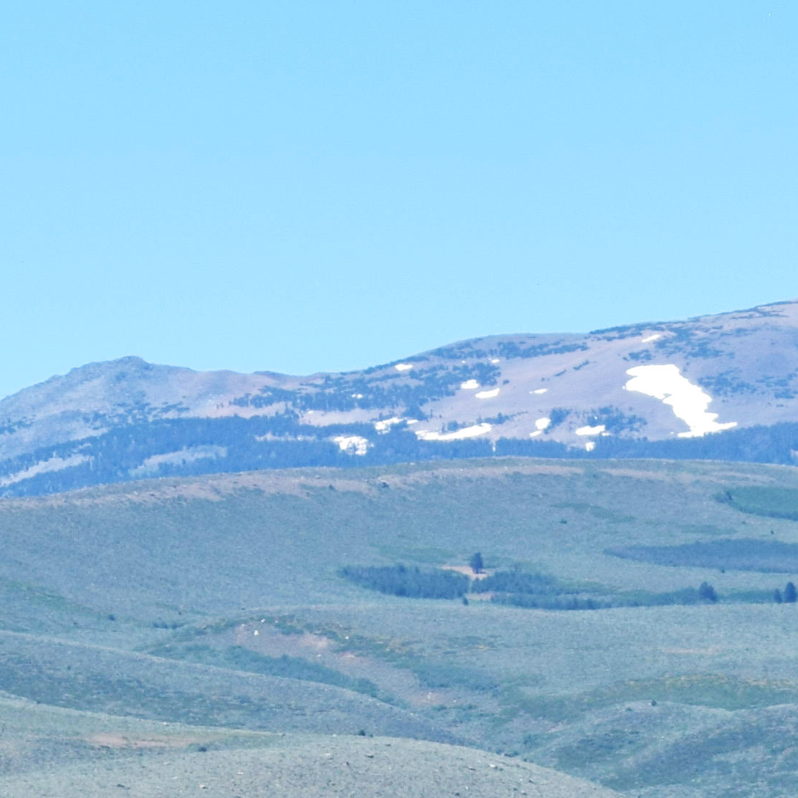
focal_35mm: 381
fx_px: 9945
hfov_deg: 4.6
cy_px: 1273
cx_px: 1195
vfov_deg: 4.6
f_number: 9
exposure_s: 1/320
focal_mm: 55
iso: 200
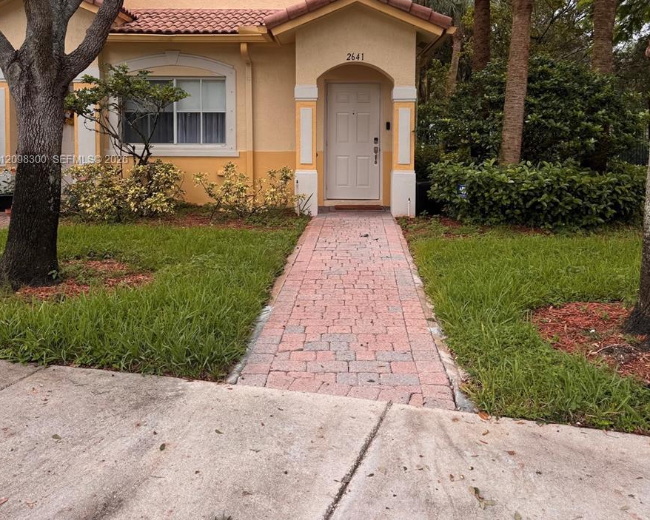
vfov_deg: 44.9
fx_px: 616
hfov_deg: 55.6
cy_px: 161
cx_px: 324
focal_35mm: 32
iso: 80
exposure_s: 1/792
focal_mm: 6.76
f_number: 1.78
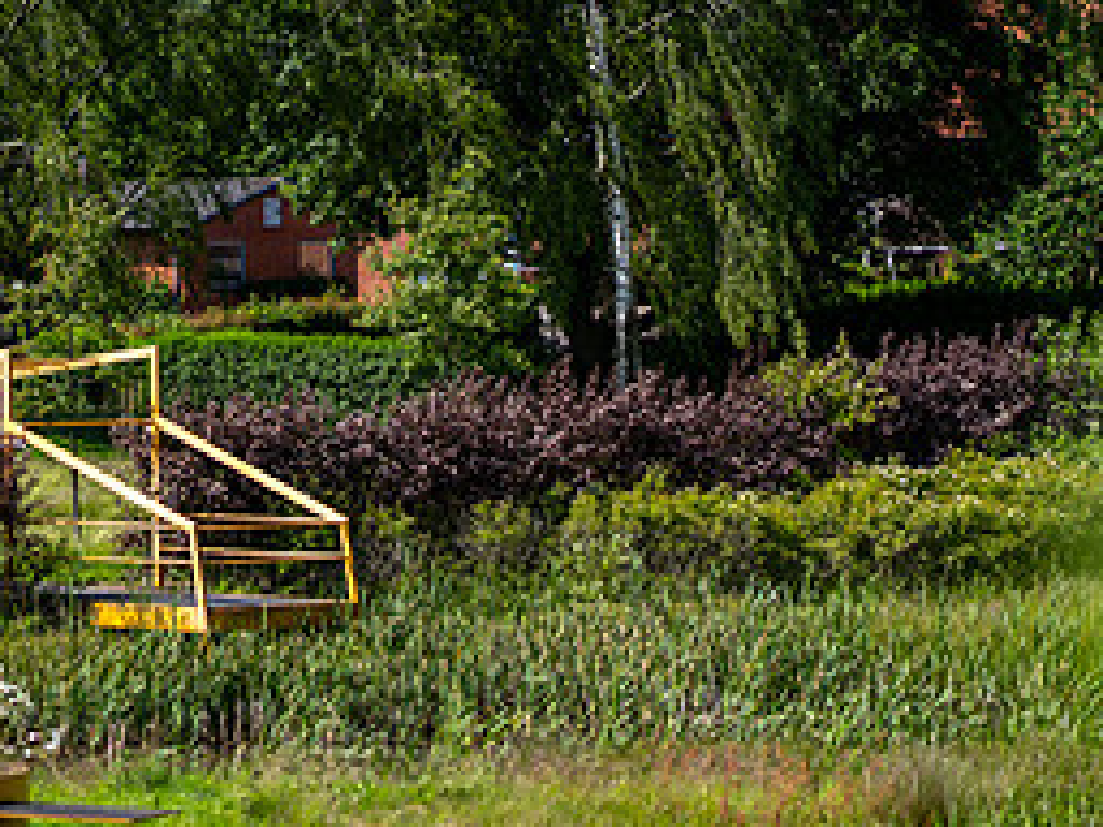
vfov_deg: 8.0
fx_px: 5895
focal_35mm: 185
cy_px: 575
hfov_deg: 10.6
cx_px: 65
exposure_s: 1/5000
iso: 50
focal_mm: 85
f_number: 1.4
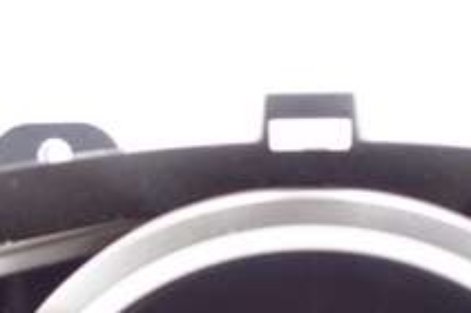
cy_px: 532
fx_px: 2142
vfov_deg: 8.1
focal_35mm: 164
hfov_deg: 12.5
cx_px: 317
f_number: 3.2
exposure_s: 1/60
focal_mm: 16.59
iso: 1250
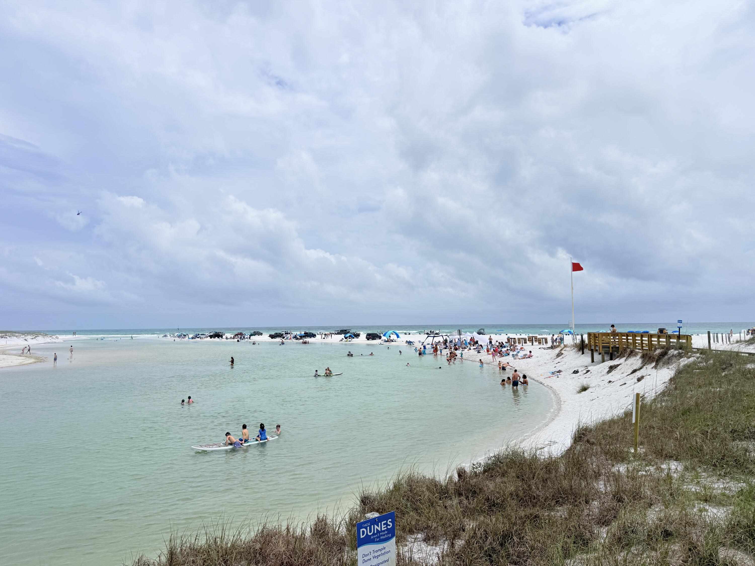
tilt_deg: +3.9
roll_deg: +1.0
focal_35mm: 24
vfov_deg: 56.8
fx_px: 523
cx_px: 378
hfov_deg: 71.6
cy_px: 283
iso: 64
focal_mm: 6.76
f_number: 1.78
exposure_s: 1/14286
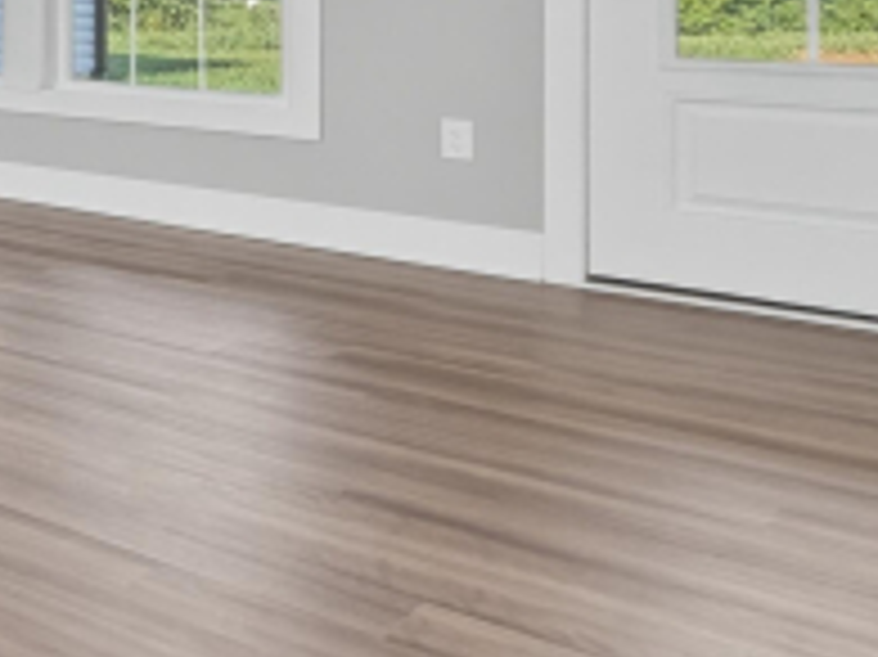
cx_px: -561
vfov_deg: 28.5
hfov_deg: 25.0
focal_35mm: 48
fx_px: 1217
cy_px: 9
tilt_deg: -3.6
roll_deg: -1.2
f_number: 2.2
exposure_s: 1/120
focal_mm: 2.2
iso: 100
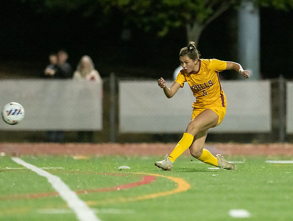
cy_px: 117
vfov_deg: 3.1
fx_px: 4021
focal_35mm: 474
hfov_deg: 4.2
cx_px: 204
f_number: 2.8
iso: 16000
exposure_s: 1/1000
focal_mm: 300
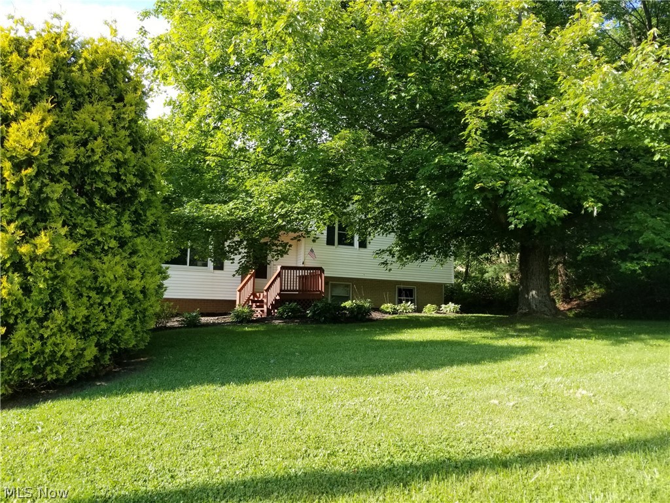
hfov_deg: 67.3
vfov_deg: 53.1
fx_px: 503
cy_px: 252
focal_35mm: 26
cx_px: 335
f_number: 1.7
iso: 50
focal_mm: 4.25
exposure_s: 1/486
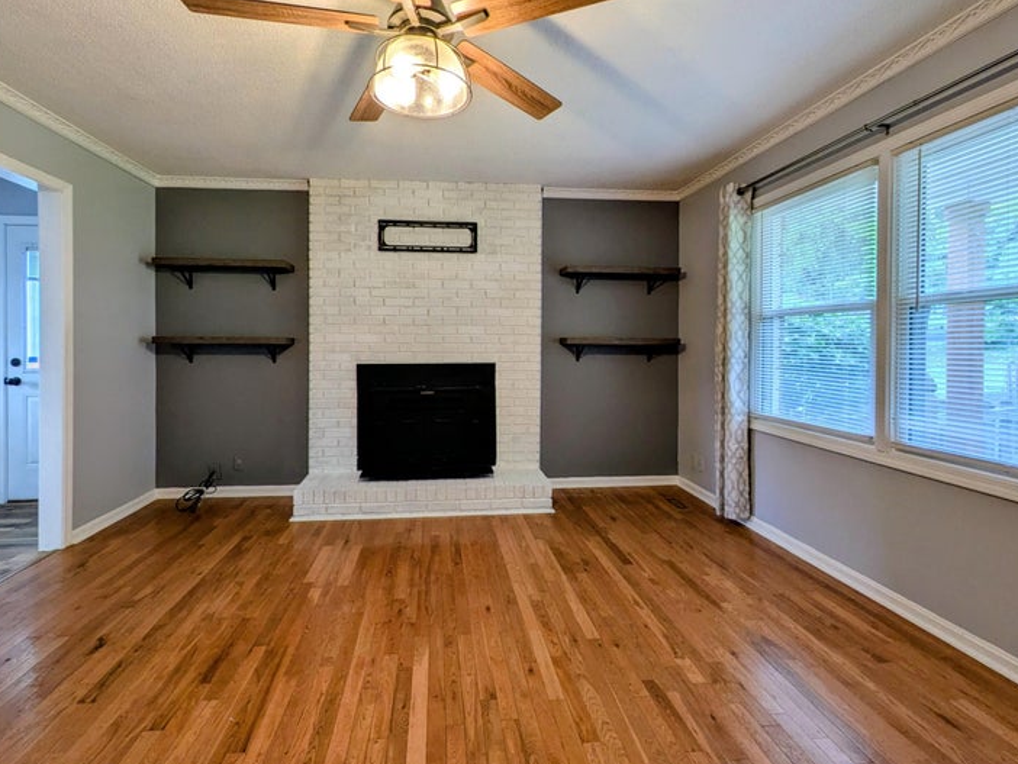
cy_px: 345
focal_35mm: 17
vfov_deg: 74.6
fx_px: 500
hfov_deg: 90.9
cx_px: 482
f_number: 2.2
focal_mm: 1.85
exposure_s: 1/40
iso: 51
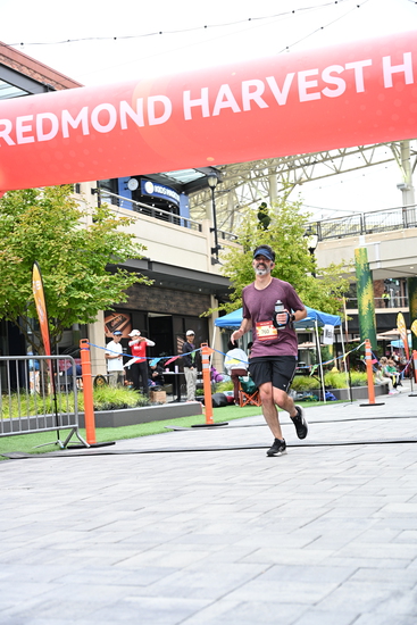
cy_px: 312
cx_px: 208
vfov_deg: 38.2
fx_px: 903
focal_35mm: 52
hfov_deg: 26.0
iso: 2000
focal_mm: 52
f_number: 4
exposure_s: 1/640
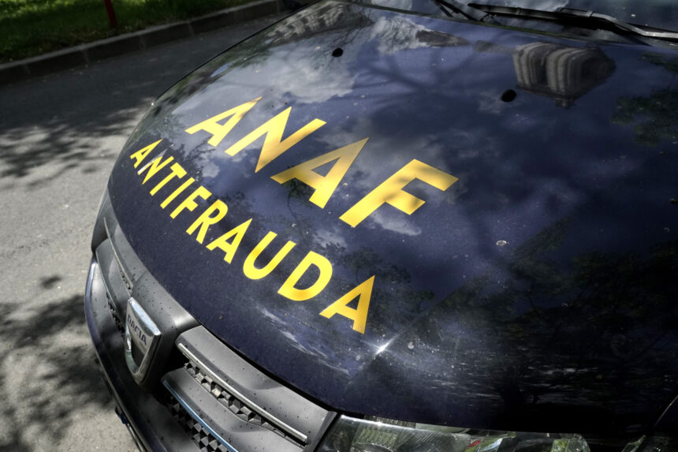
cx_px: 339
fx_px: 621
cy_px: 226
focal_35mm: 33
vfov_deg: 40.0
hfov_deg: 57.2
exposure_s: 1/4000
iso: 2000
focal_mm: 33
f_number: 9
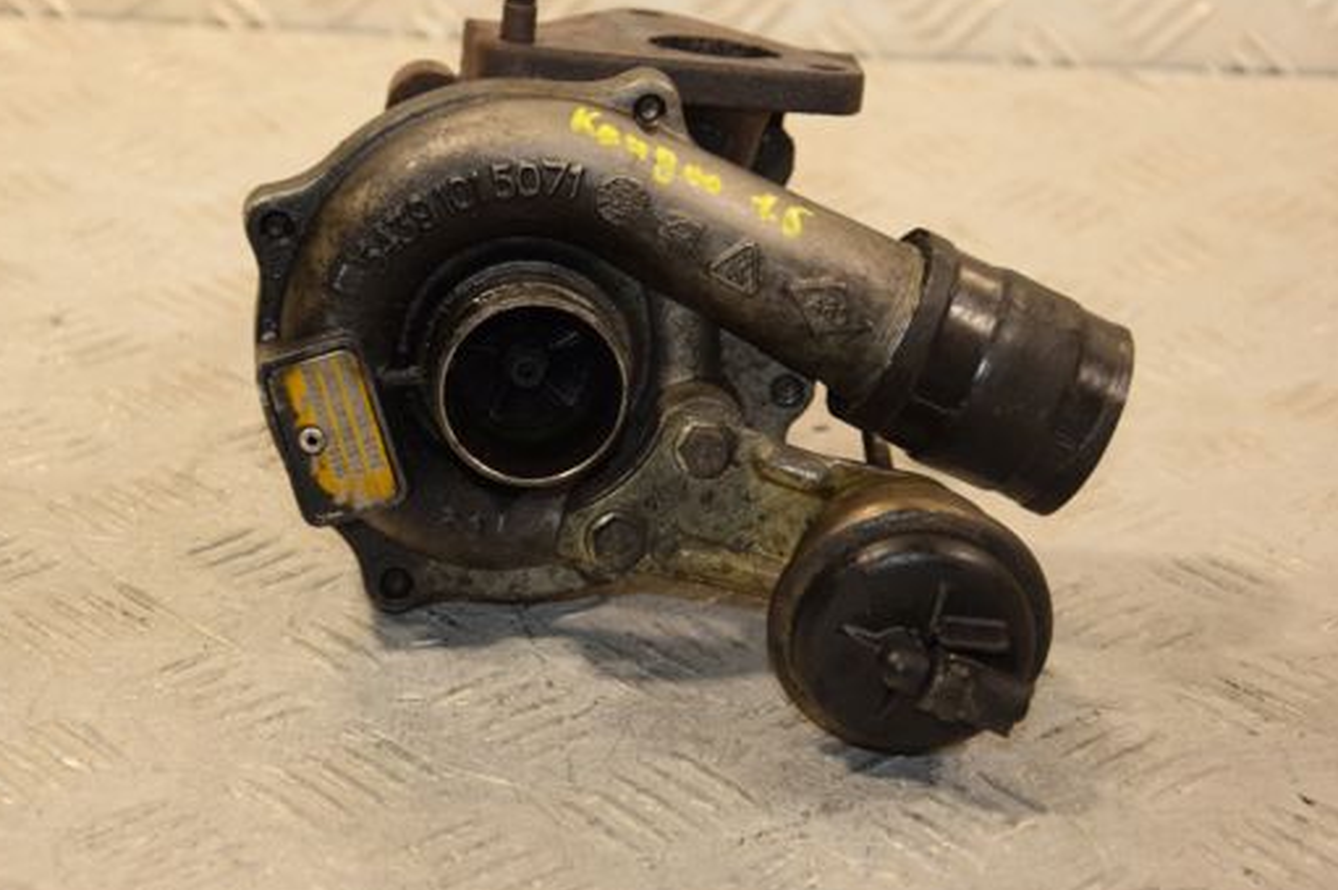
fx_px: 4048
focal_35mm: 109
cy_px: 398
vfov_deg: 12.5
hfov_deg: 18.8
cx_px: 636
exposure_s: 1/160
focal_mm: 58
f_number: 5
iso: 800
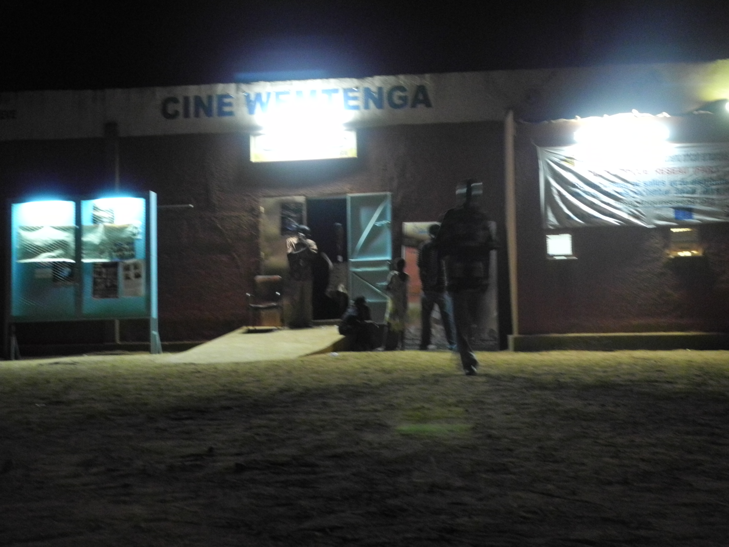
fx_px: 863
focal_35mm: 41
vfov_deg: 35.1
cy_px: 274
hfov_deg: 45.8
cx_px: 364
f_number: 3.2
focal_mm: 8.8
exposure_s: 1/3
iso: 800
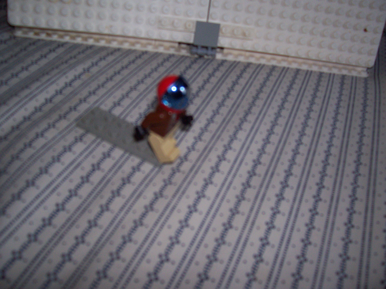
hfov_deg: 54.0
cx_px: 193
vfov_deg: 41.8
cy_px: 144
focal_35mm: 34
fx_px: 379
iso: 140
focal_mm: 5.6
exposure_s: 1/112
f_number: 2.7
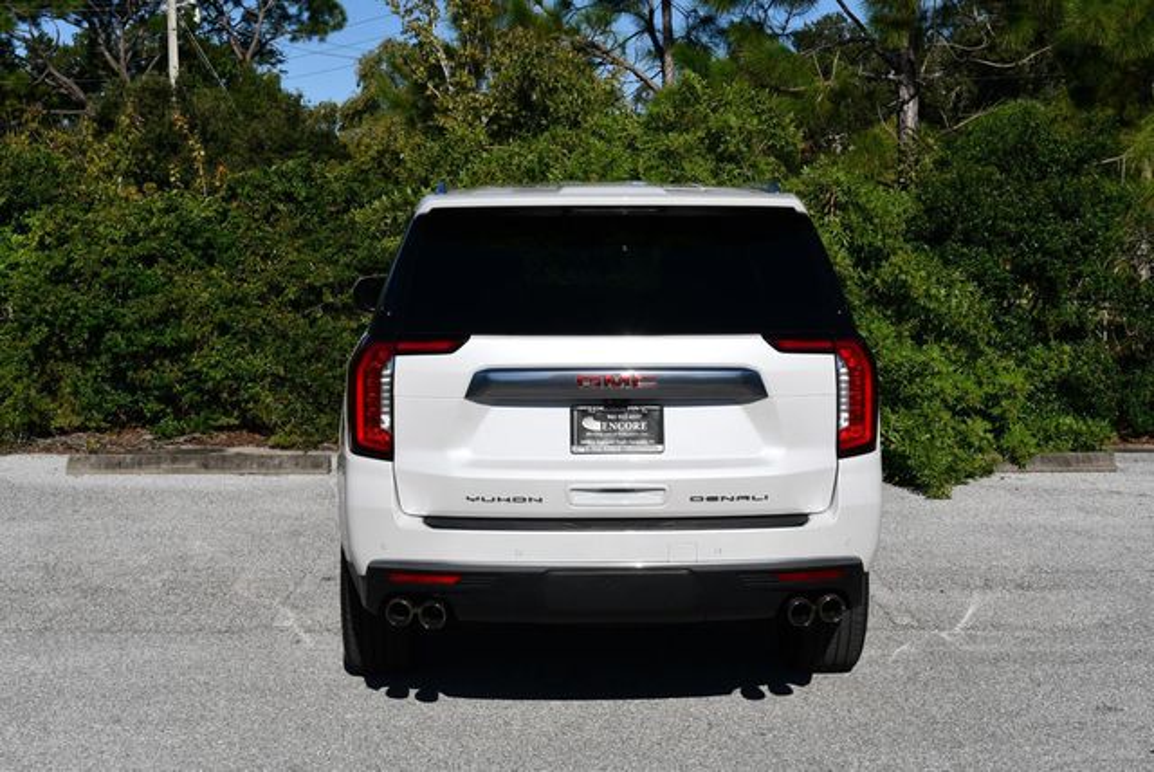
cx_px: 577
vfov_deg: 24.2
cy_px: 386
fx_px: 1797
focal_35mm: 56
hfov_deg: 35.6
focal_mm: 28
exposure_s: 1/400
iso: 100
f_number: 10
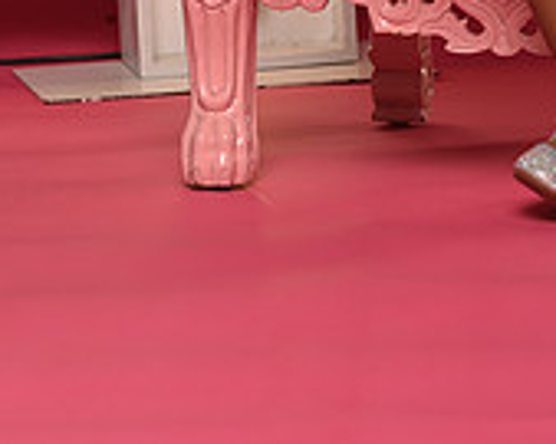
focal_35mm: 274
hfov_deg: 7.1
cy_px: -500
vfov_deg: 5.5
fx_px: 4506
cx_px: 306
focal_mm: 85
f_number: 5.6
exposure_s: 1/160
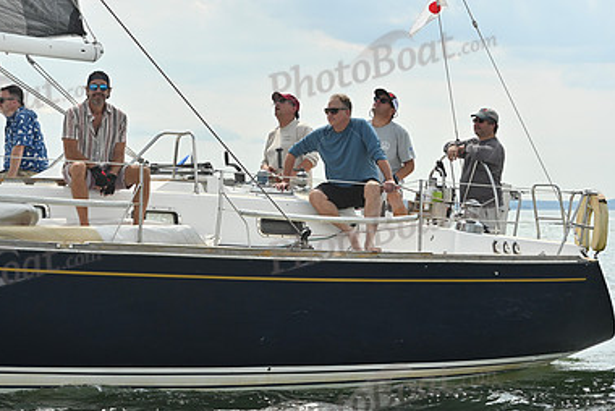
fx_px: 2034
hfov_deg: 17.1
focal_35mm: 119
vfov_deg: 11.5
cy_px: 171
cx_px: 186
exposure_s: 1/1250
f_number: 7.1
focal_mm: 78
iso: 320
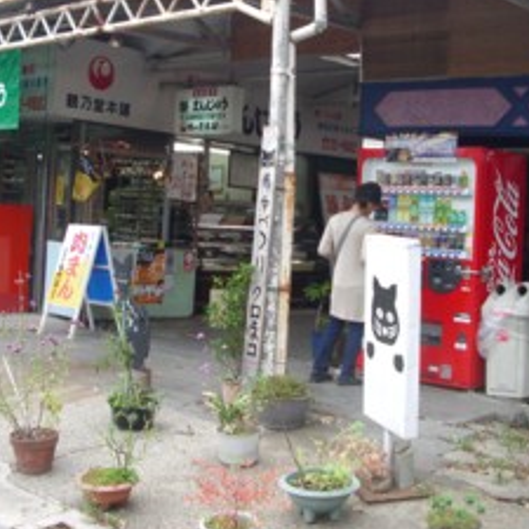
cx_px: 315
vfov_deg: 31.0
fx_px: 951
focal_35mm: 55
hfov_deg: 31.0
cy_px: 209
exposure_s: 1/200
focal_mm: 5.8
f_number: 2.6
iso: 80
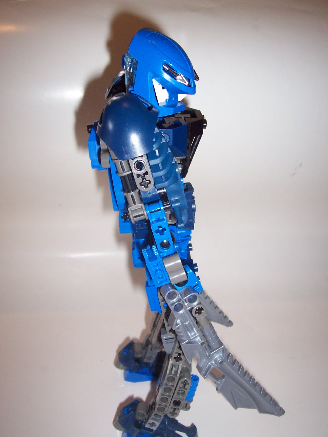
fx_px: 467
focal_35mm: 37
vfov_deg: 50.1
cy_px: 218
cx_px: 164
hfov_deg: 38.7
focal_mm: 5.6
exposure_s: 1/60
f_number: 2.8
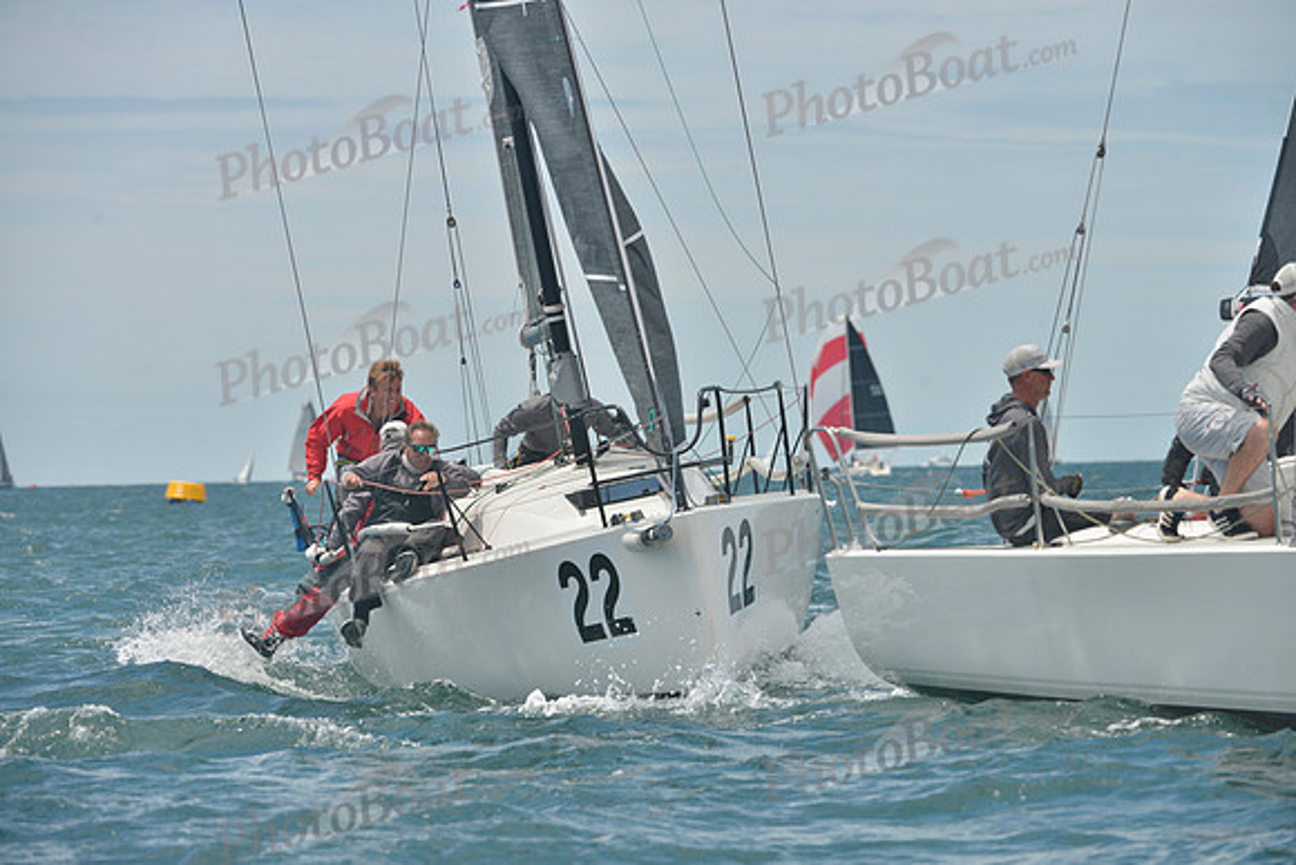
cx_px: 648
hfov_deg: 8.6
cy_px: 432
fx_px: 8642
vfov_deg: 5.7
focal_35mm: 240
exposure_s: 1/1000
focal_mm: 240
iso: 280
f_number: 8
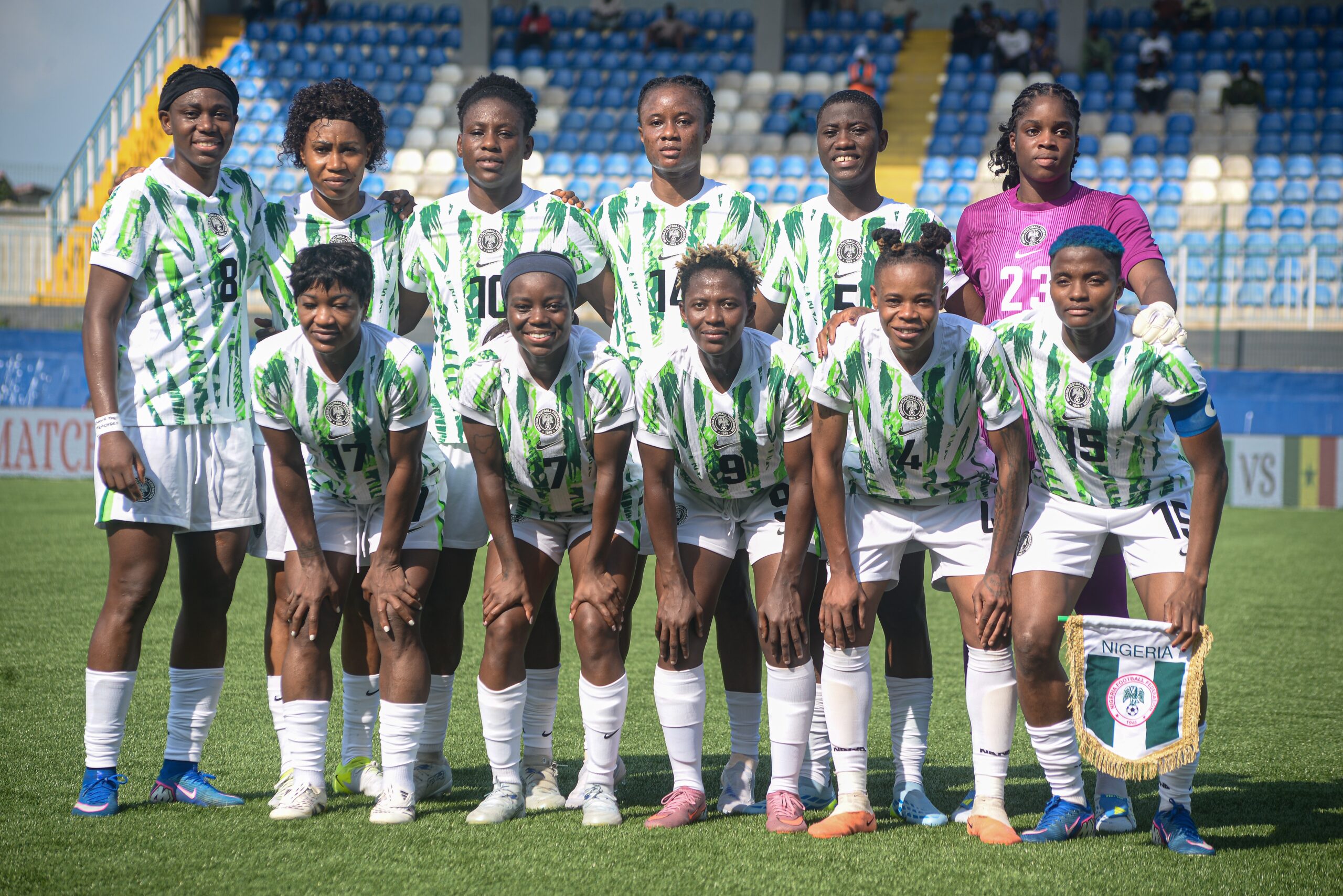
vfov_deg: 10.2
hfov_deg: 15.2
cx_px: 672
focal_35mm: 135
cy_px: 448
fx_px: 5038
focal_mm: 135
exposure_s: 1/320
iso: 100
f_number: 5.6
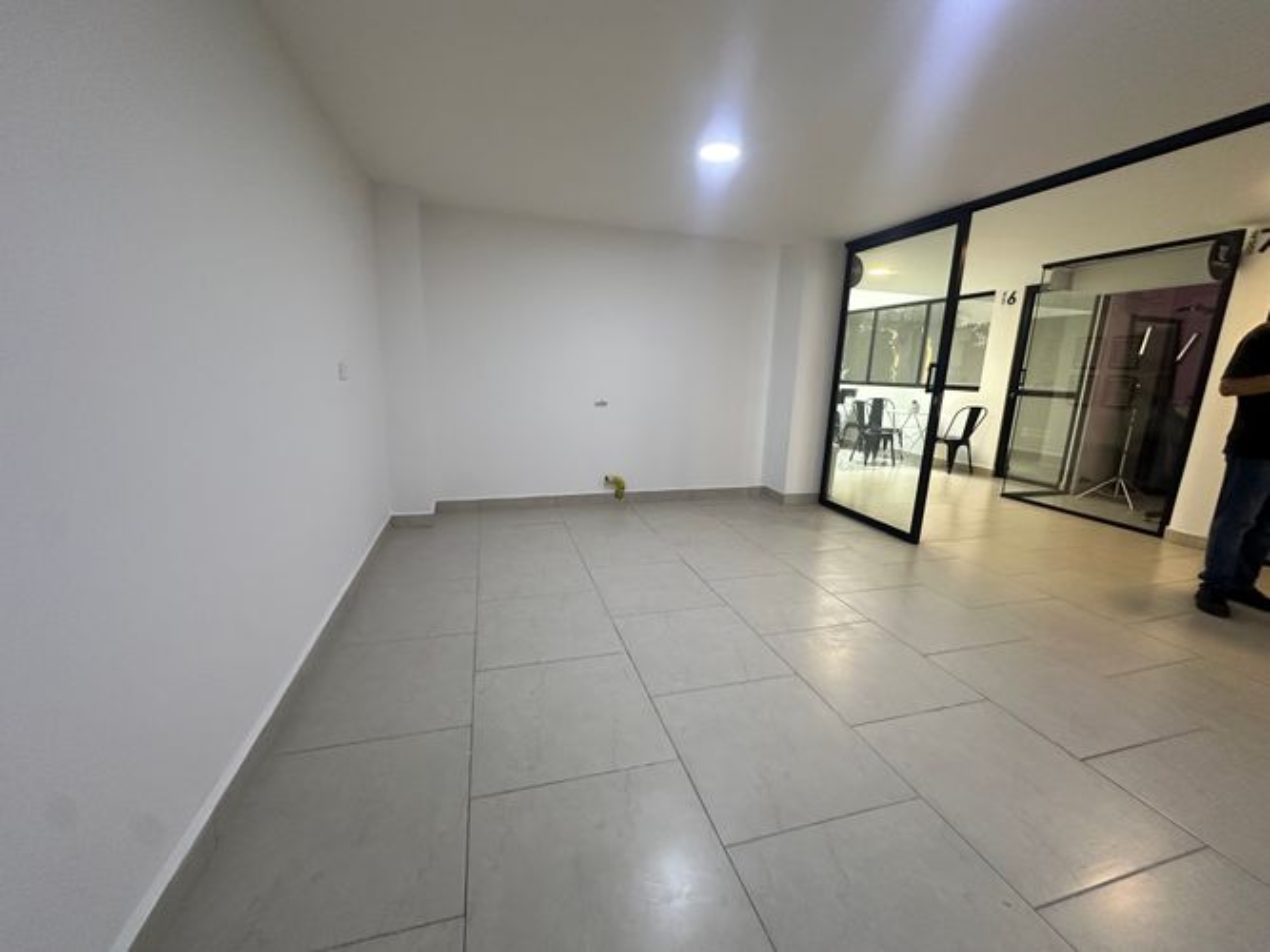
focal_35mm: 14
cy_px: 476
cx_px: 635
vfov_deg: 85.7
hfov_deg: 102.1
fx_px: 514
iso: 250
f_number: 2.2
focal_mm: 2.22
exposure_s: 1/99
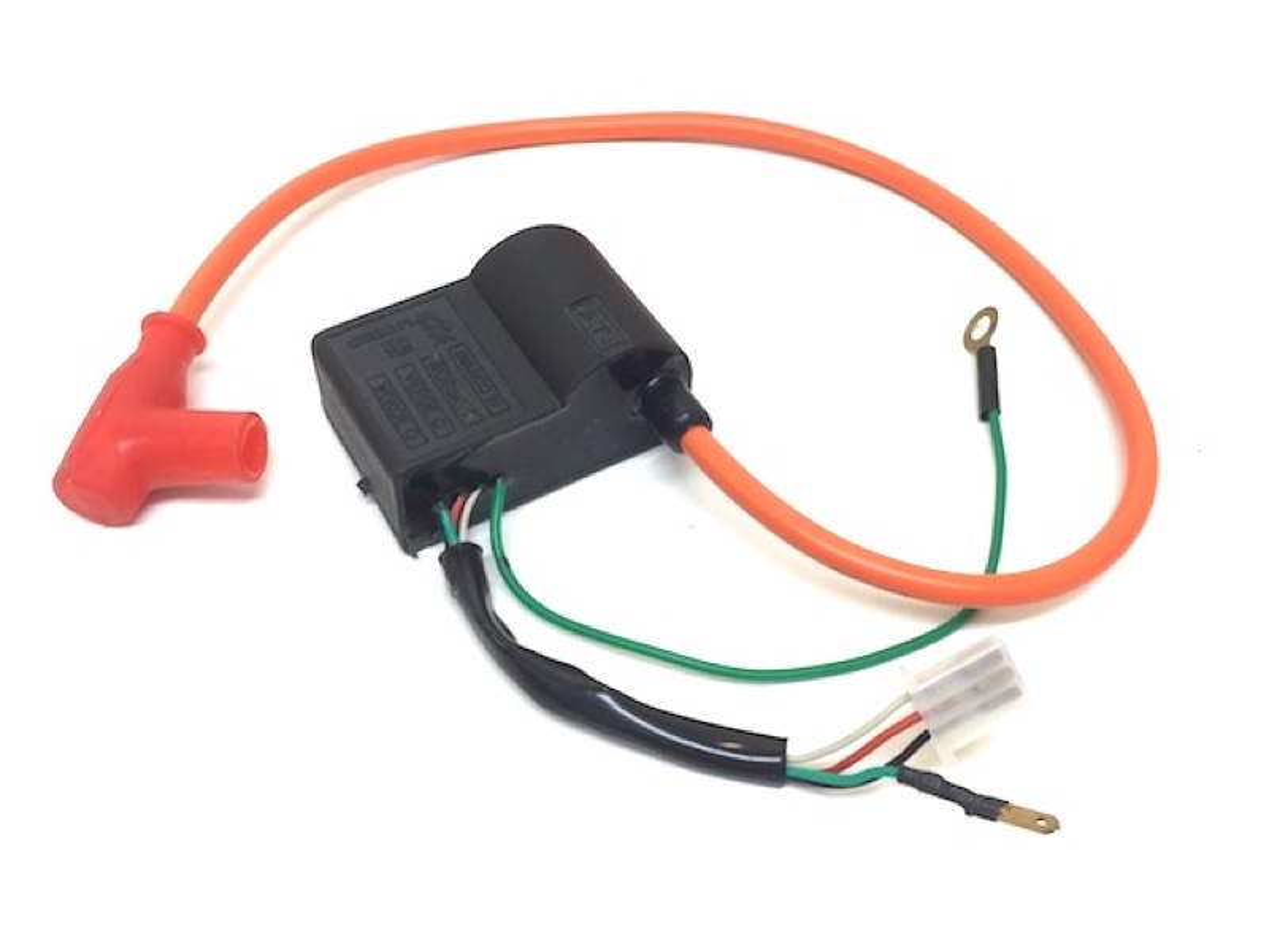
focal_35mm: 29
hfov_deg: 61.7
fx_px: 1063
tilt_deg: -47.8
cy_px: 476
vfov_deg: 48.2
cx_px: 634
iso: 32
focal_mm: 4.15
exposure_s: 1/50
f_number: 2.2
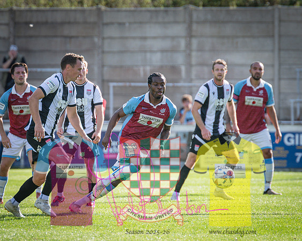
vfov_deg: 2.5
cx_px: 104
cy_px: 120
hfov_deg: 3.1
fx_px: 5557
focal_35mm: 622
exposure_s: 1/800
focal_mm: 280
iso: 200
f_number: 4
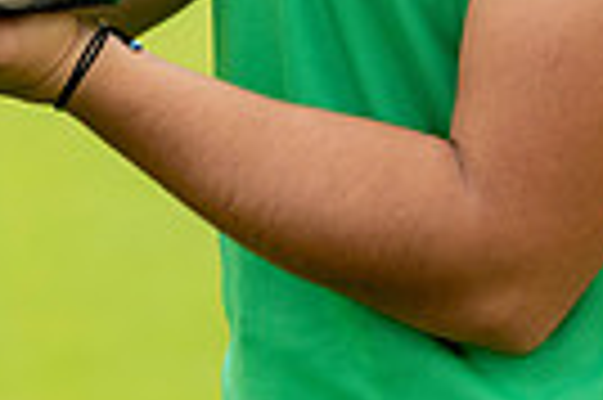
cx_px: 356
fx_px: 6156
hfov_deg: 5.6
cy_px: -371
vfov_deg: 3.7
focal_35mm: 368
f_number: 4
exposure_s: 1/320
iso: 400
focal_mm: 85
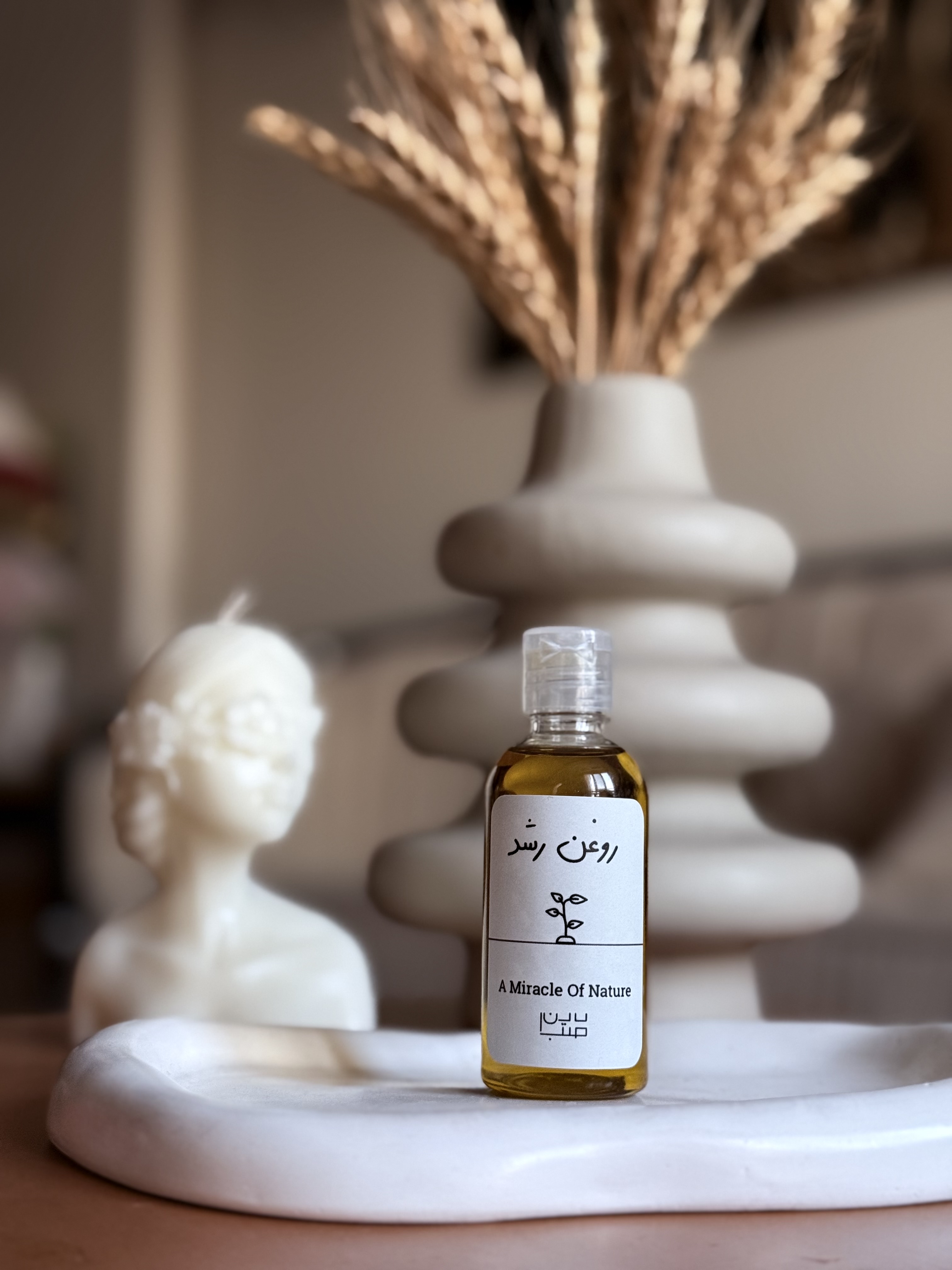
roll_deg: -0.7
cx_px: 476
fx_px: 1760
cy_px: 635
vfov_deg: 39.7
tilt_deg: +5.7
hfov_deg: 30.3
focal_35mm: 48
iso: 250
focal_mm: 6.76
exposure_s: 1/43
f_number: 1.78
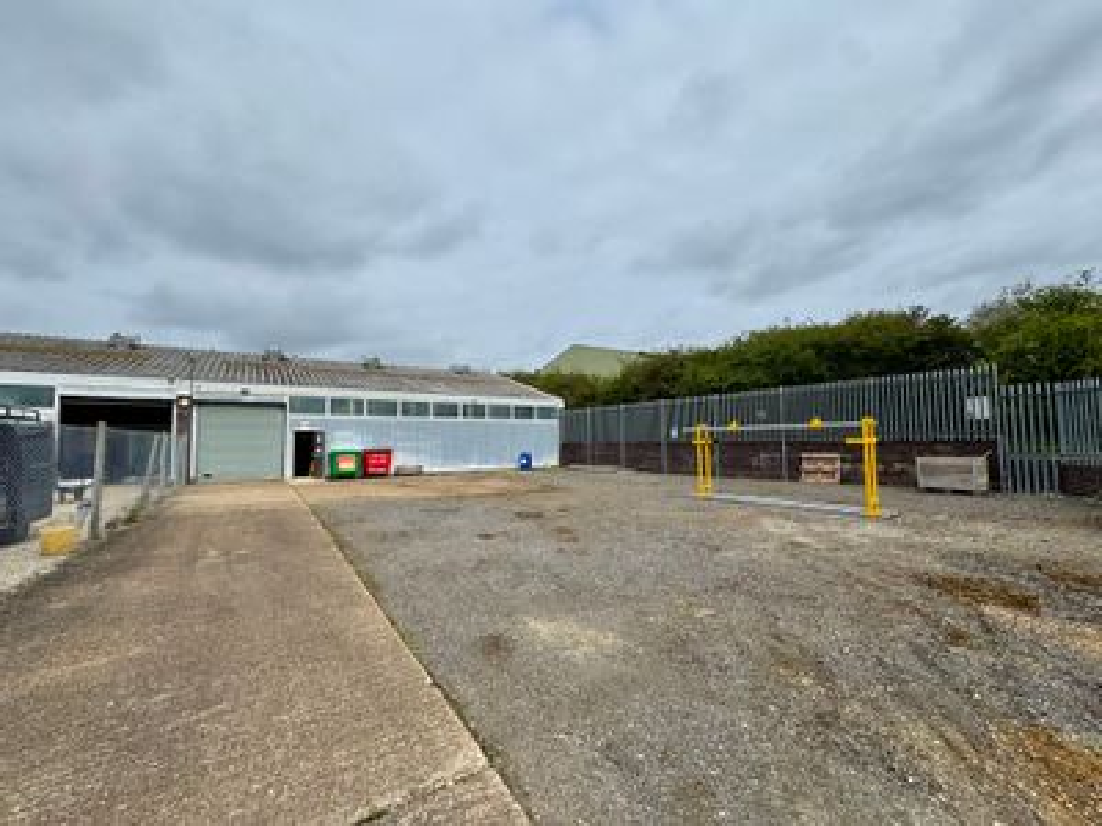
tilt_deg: +5.4
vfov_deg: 85.7
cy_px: 413
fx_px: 446
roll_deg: +2.2
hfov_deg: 102.1
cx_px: 551
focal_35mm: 14
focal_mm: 2.22
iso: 50
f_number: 2.2
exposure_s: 1/2985
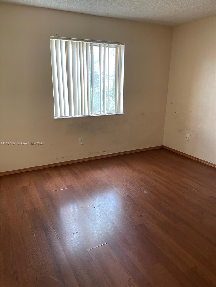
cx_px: 108
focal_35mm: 26
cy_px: 144
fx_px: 216
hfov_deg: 53.1
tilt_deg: -18.6
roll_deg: -1.1
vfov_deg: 67.3
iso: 125
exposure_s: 1/60
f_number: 1.6
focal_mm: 4.2
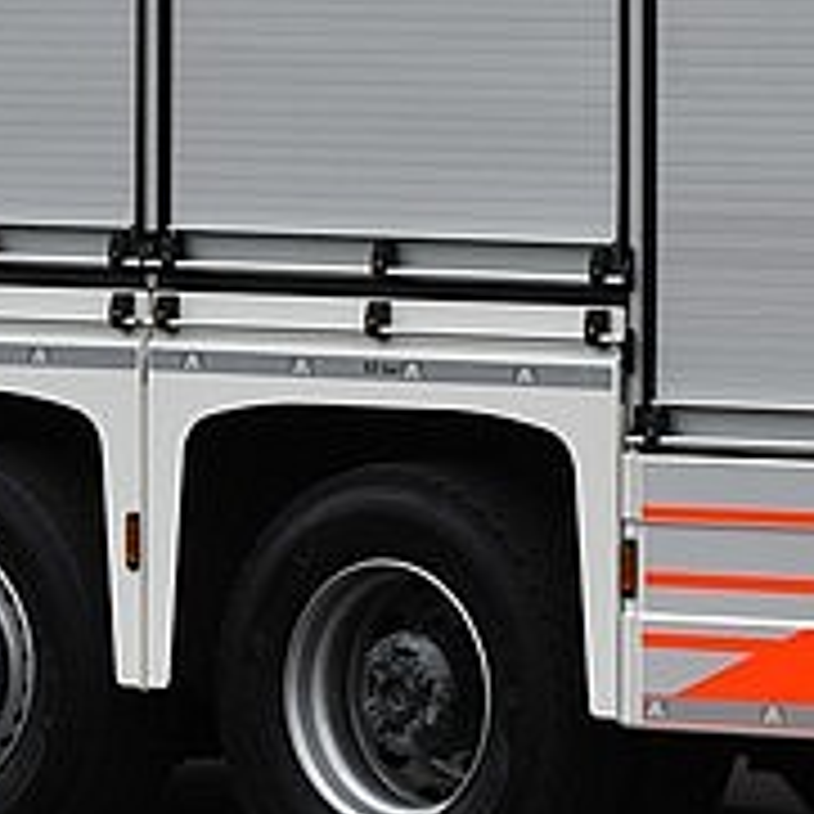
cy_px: 27
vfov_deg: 5.9
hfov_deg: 5.9
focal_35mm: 296
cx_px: 1237
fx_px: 7875
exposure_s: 1/200
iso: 400
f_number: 7.1
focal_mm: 70
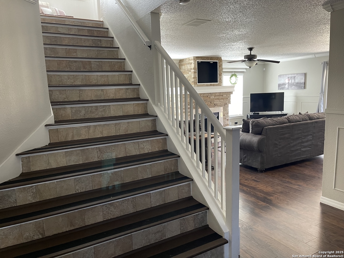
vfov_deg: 53.1
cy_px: 129
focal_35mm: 26
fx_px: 258
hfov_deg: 67.3
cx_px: 172
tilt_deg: -9.5
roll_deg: +1.9
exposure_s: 1/60
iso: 250
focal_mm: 5.1
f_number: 1.6
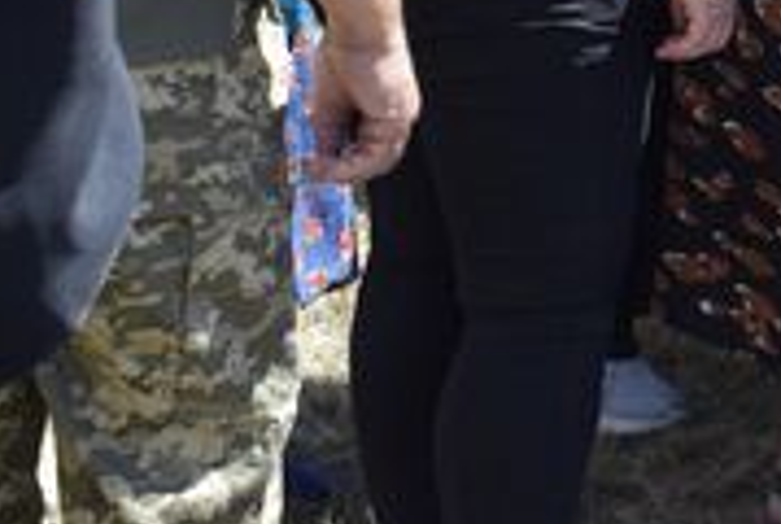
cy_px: -369
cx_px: 1274
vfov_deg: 9.6
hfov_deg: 13.7
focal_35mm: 138
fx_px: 2999
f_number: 8
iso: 250
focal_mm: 22
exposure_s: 1/250
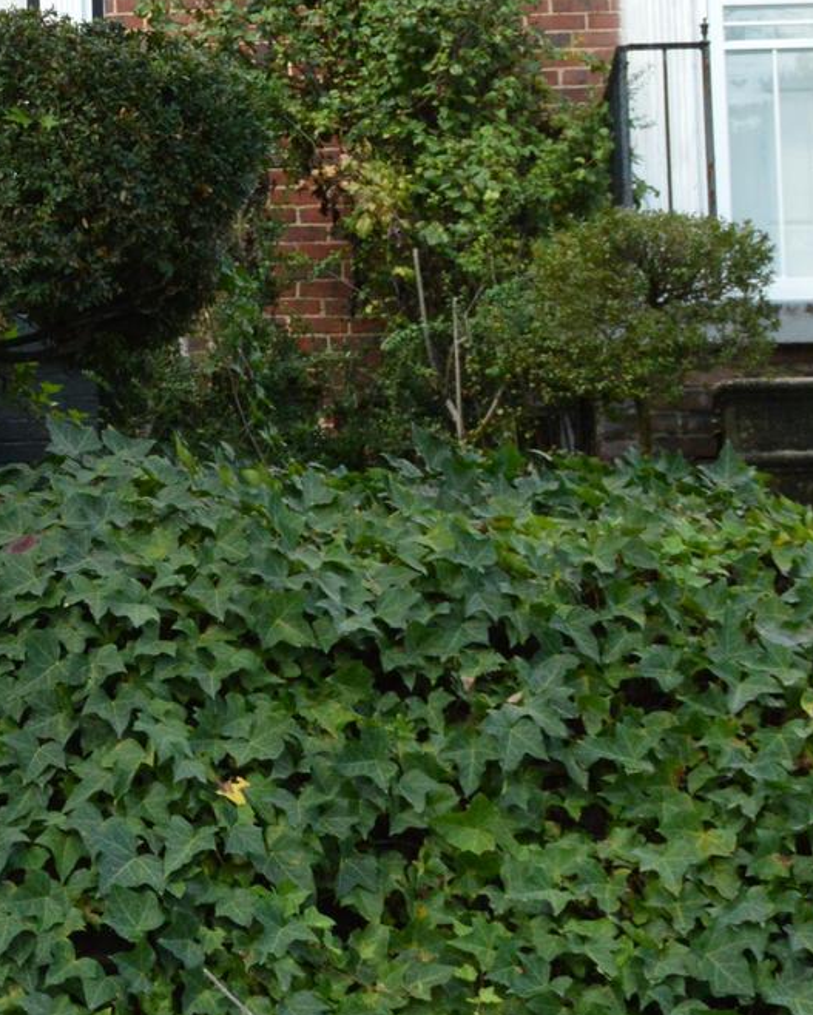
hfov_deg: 13.5
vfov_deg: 18.0
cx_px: -551
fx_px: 3156
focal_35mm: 105
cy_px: 123
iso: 1600
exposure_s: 1/640
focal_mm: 24
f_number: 9
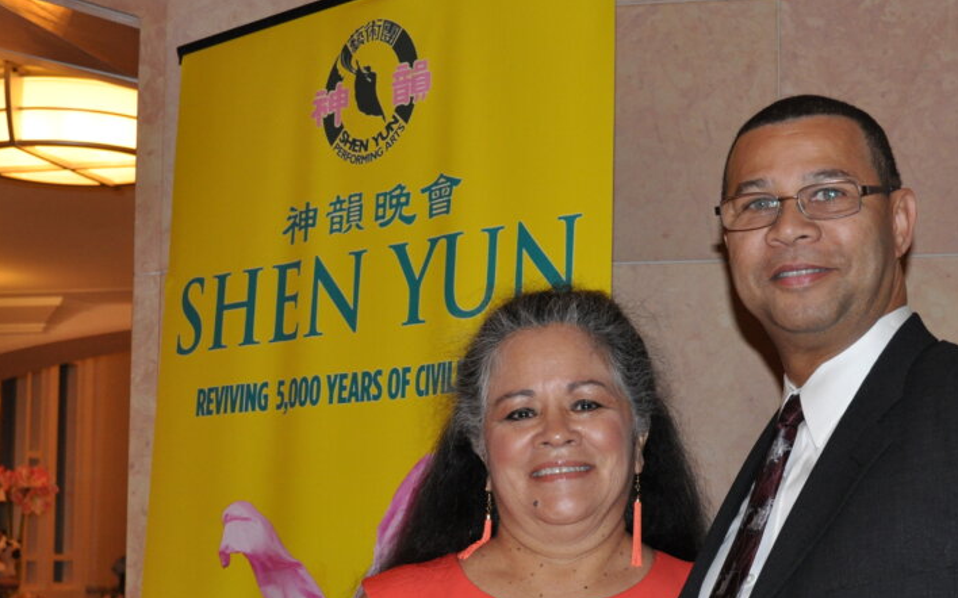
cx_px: 636
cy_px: 407
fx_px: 1827
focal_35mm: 70
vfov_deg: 18.5
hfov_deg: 29.2
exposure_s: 1/60
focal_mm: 30
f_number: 4.5
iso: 800
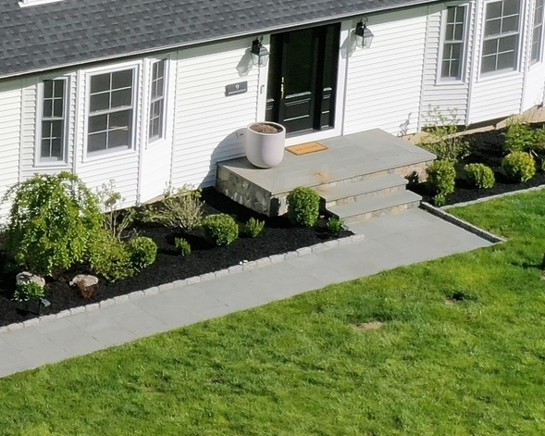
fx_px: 2209
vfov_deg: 11.1
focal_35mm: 137
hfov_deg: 13.5
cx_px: -192
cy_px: -69
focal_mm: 10.26
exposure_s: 1/800
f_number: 6.3
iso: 100
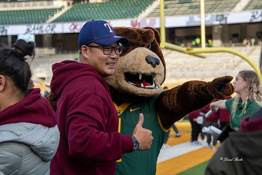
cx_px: 131
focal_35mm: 93
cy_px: 88
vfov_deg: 14.7
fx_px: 677
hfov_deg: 21.9
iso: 280
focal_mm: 62
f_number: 4
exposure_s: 1/400
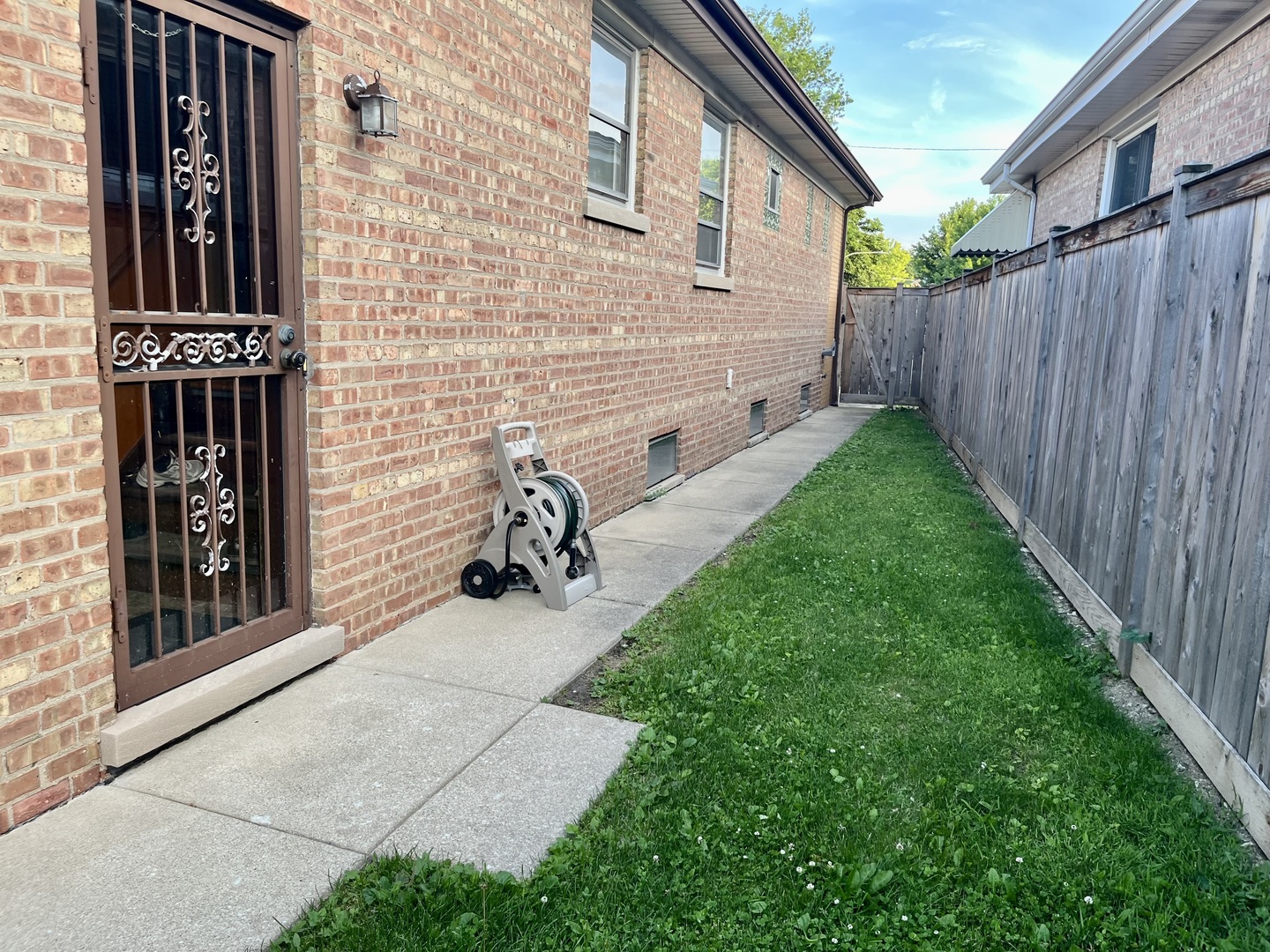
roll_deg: -1.7
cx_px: 635
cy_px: 476
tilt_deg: -10.1
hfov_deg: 67.3
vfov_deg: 53.1
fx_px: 954
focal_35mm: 26
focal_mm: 5.1
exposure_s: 1/133
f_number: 1.6
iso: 32
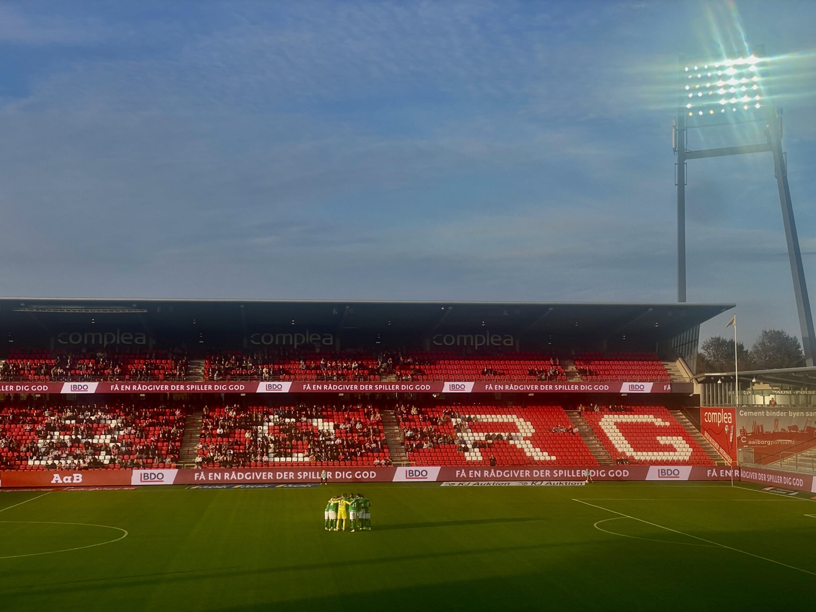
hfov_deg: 36.8
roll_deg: +0.1
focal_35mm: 52
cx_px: 408
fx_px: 1226
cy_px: 306
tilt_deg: +4.0
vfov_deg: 28.0
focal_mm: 6
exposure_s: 1/888
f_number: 2
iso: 32
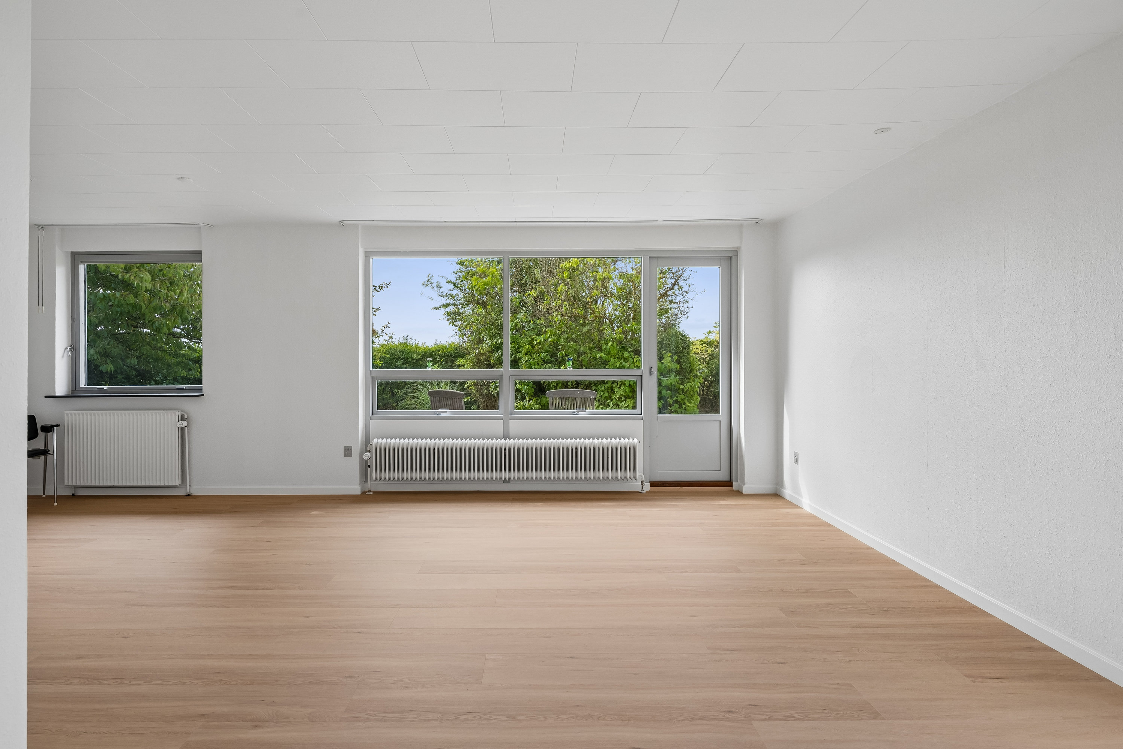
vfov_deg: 65.9
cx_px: 562
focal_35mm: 18
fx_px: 577
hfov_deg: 88.4
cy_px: 374
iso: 640
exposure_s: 1/100
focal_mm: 18.5
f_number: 9
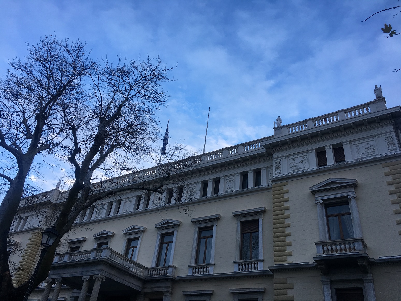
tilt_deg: +38.9
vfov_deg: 48.2
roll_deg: -8.6
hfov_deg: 61.7
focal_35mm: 29
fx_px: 336
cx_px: 200
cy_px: 150
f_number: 2.2
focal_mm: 4.15
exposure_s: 1/297
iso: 25
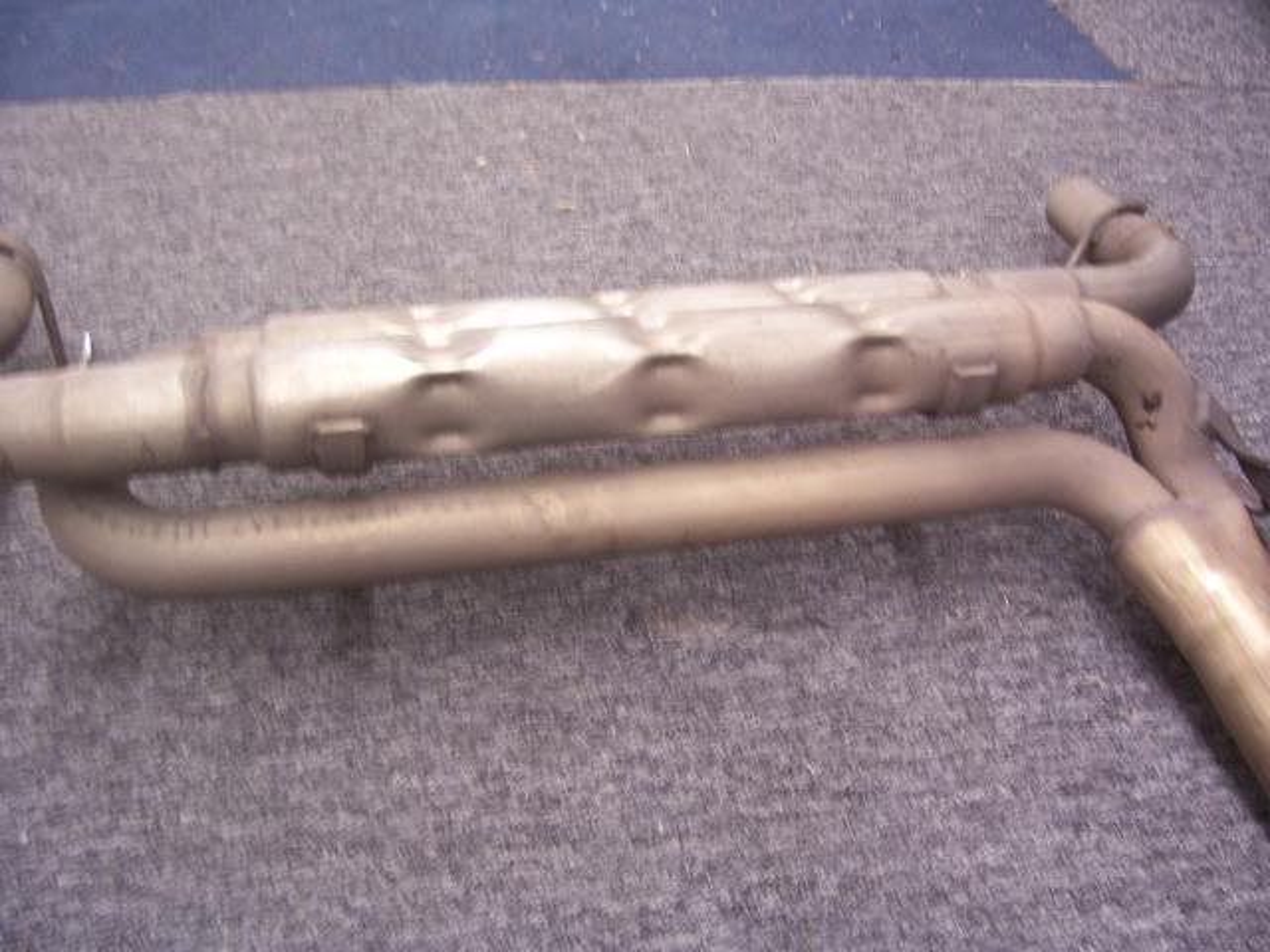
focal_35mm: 34
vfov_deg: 41.8
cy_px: 476
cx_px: 635
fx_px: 1247
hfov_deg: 54.0
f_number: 2.7
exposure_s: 1/10
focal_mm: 5.6
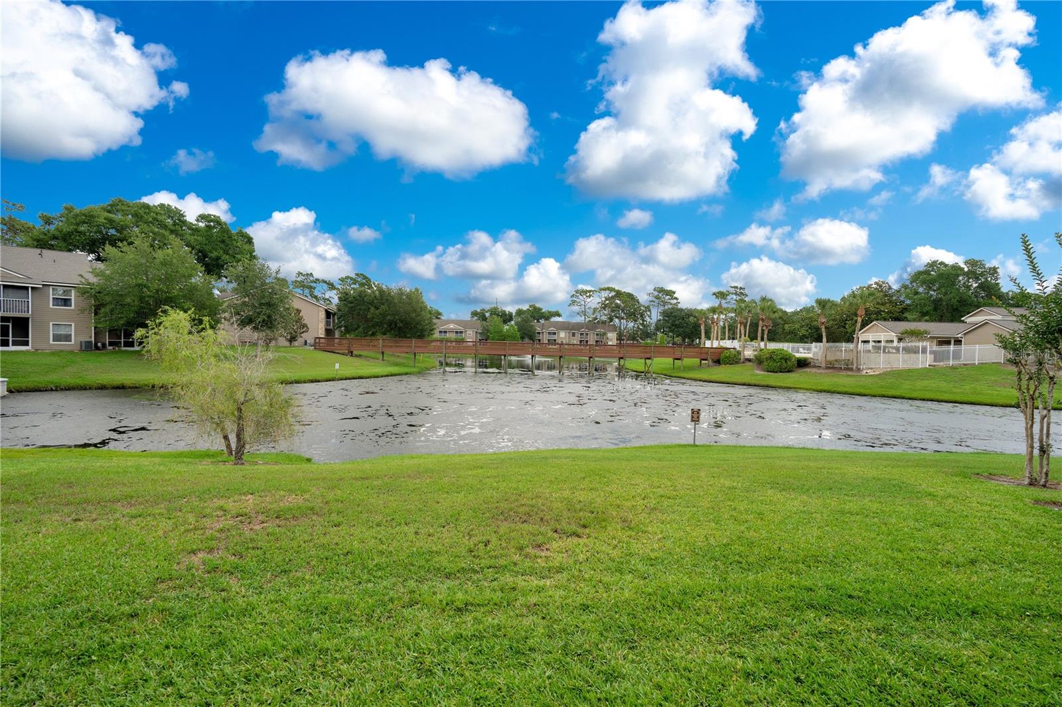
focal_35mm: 16
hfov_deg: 96.7
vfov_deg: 73.7
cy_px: 354
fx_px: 472
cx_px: 531
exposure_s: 1/125
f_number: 9
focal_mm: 16
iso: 100
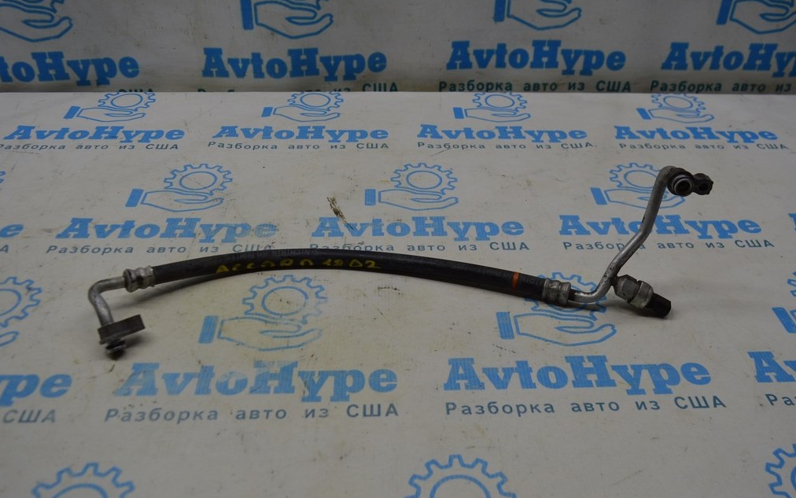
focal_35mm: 34
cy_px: 232
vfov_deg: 37.3
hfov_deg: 56.7
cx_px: 397
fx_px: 738
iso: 220
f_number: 5.6
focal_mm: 22
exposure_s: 1/60
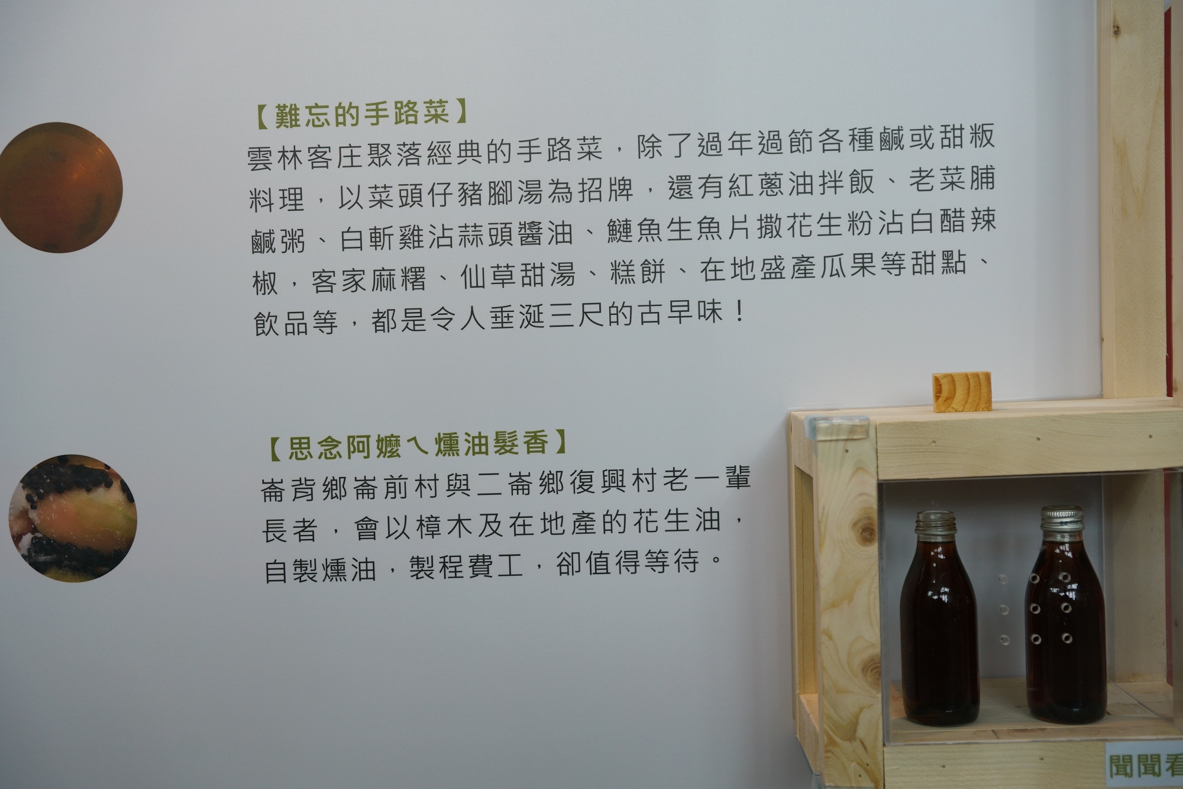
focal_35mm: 45
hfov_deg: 43.6
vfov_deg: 29.9
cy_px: 394
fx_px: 1479
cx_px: 592
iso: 400
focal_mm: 45
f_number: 3.2
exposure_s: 1/160
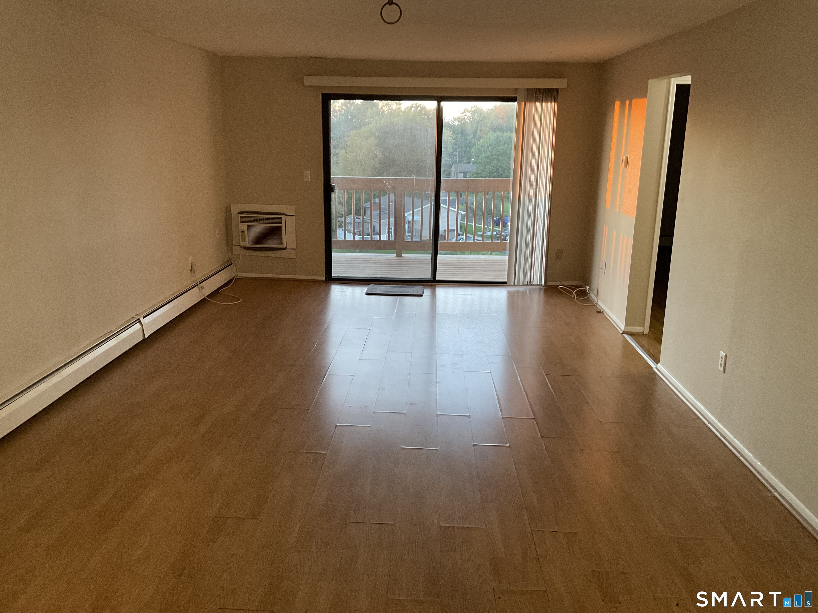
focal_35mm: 29
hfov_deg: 61.7
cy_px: 306
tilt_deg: -14.1
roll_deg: -1.0
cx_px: 409
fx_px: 685
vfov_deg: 48.2
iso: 200
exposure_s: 1/60
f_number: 1.8
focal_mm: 3
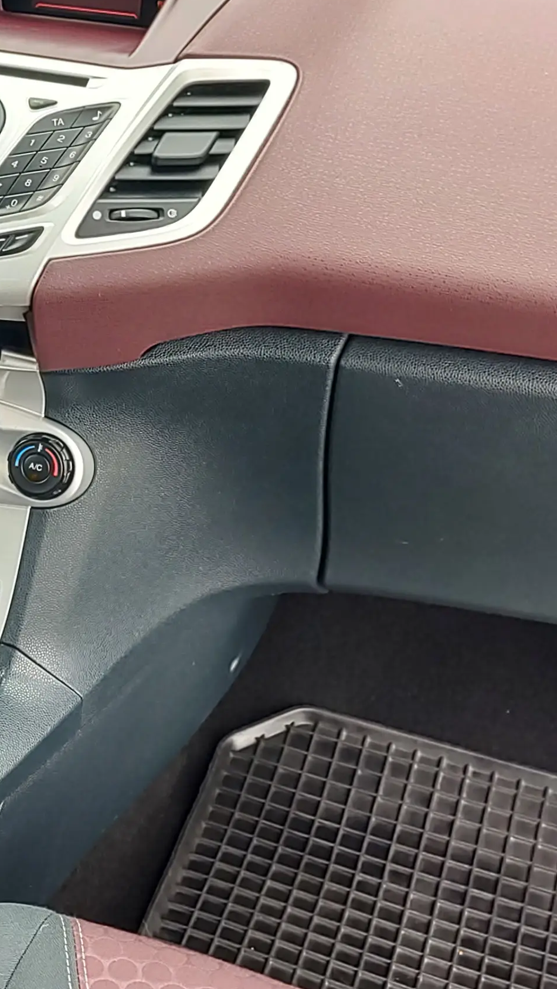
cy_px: 469
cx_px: -175
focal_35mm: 57
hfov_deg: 19.4
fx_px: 1496
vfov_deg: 36.6
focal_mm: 5.56
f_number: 1.8
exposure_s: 1/193
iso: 100
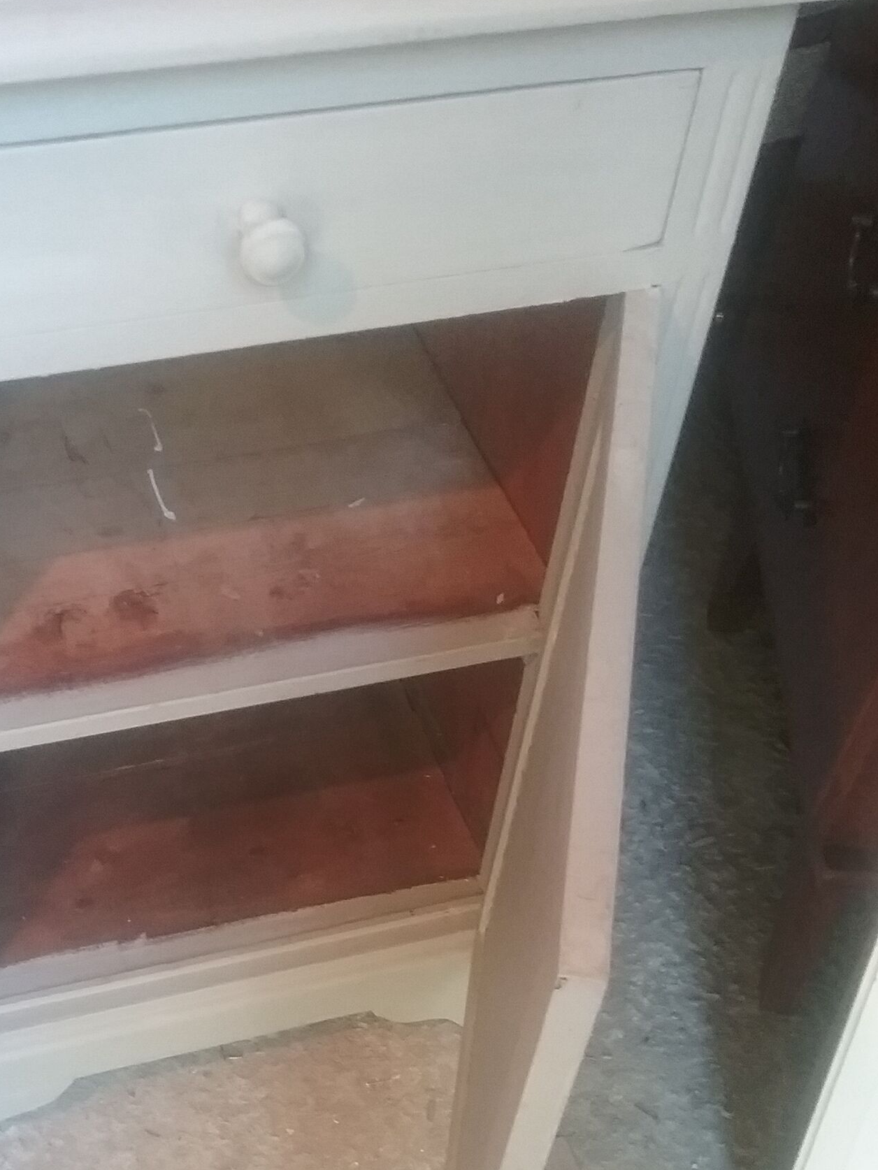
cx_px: 263
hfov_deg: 30.0
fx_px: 1623
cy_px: 863
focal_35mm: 48
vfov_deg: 38.7
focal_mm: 3.3
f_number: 2.2
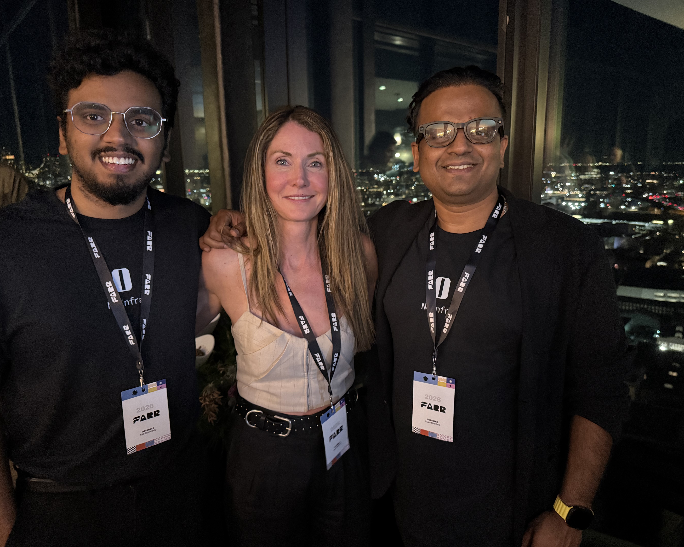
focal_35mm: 25
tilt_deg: -10.7
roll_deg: +0.6
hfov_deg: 68.1
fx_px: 506
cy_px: 274
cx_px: 359
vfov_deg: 56.8
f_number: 1.78
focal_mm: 6.76
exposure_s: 1/24
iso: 1600
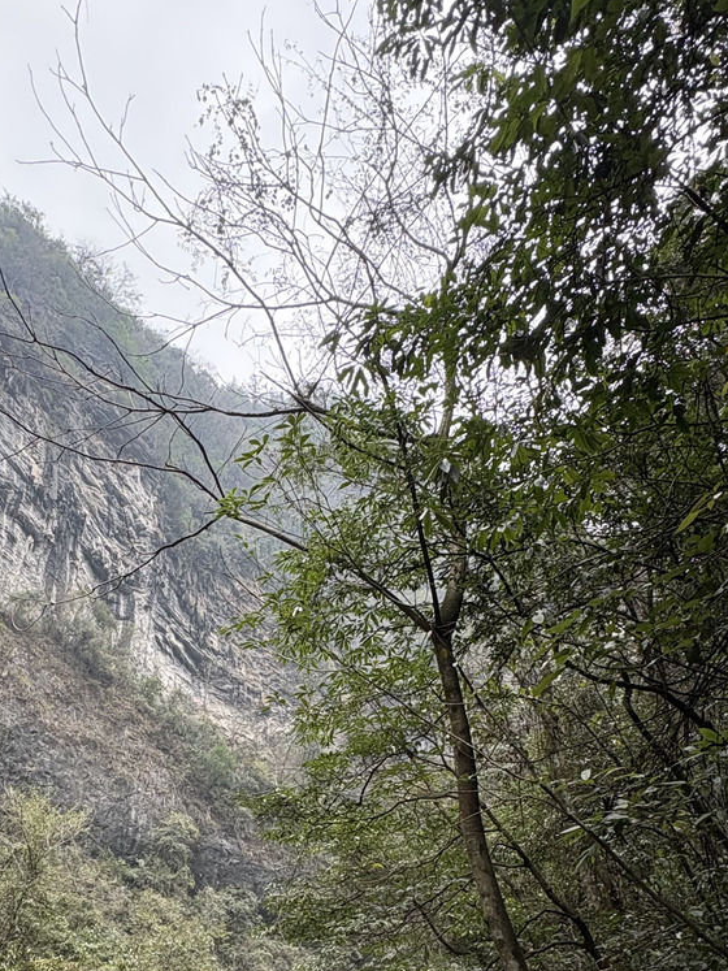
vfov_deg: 56.0
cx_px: 211
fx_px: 841
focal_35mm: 30
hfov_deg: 45.6
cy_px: 767
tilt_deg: +23.8
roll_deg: -0.5
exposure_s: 1/186
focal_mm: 2.22
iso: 40
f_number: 2.2
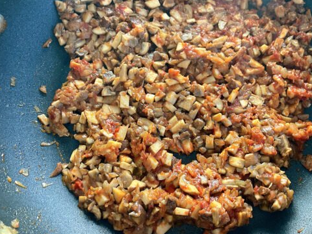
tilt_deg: -70.3
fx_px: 315
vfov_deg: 40.6
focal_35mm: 35
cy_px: 103
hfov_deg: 52.2
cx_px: 189
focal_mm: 3.99
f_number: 1.8
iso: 200
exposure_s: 1/50
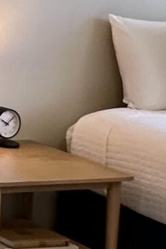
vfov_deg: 16.2
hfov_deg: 7.2
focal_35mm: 121
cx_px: -554
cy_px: -57
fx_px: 836
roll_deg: +1.5
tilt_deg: -1.5
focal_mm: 2.22
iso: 200
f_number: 2.2
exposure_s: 1/120
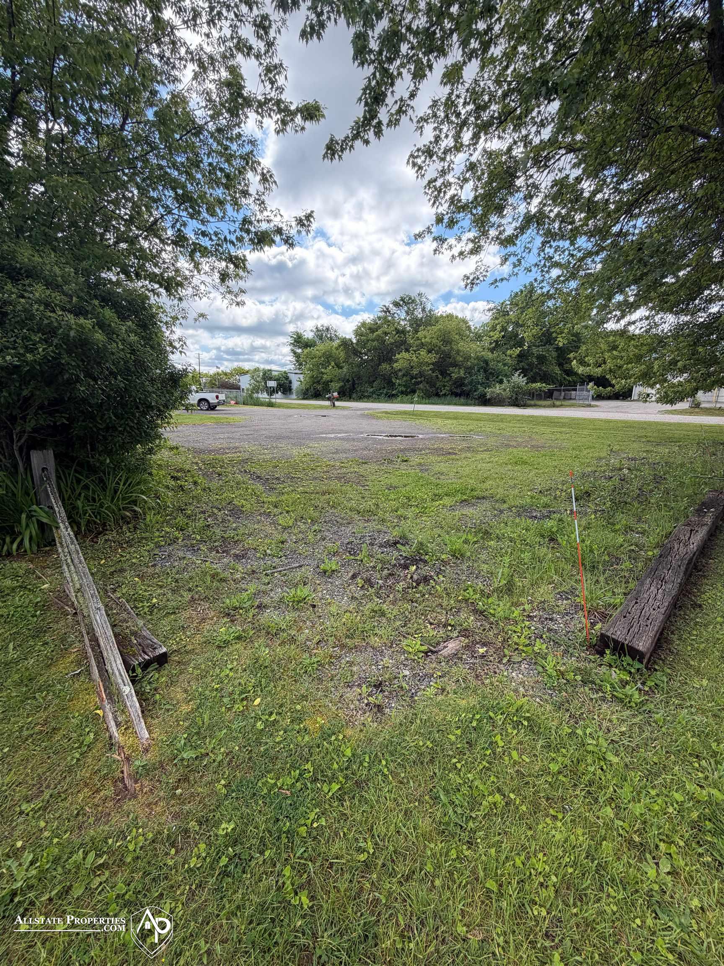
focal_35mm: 14
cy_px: 483
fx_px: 390
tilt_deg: -12.3
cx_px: 362
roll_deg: -0.8
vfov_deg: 102.1
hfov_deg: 85.7
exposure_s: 1/658
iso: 40
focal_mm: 2.22
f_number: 2.2
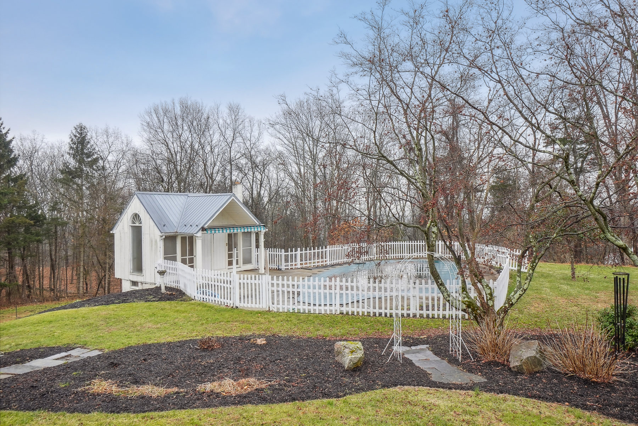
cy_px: 213
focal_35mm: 24
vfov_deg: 53.1
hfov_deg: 73.7
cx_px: 319
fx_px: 425
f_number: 9
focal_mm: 16
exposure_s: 1/100
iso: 800
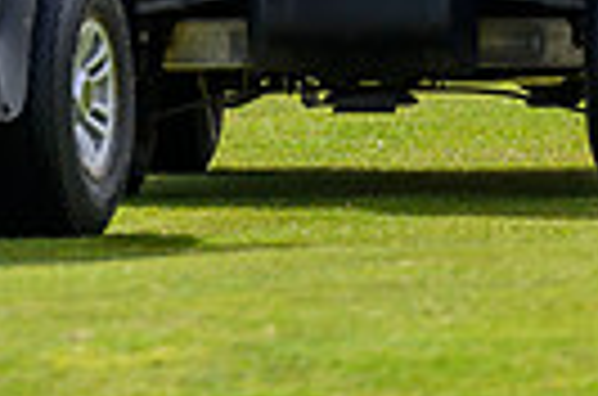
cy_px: -534
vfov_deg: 0.6
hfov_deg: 0.9
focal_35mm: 2286
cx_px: -1017
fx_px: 37882
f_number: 4
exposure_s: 1/4000
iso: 500
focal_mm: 400
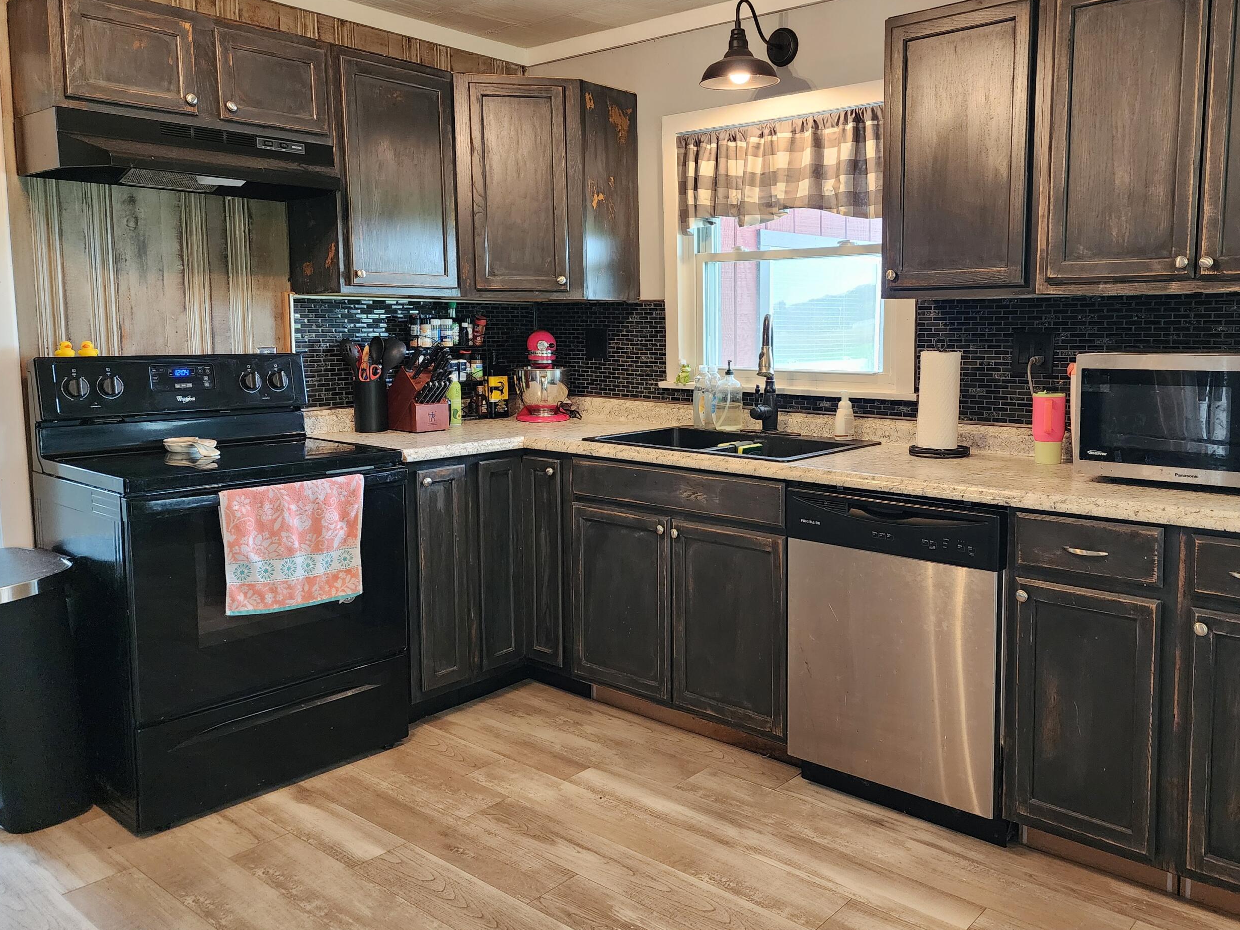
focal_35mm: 28
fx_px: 1003
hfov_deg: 63.0
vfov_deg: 49.6
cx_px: 733
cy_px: 407
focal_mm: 6.4
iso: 640
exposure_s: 1/120
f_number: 1.8
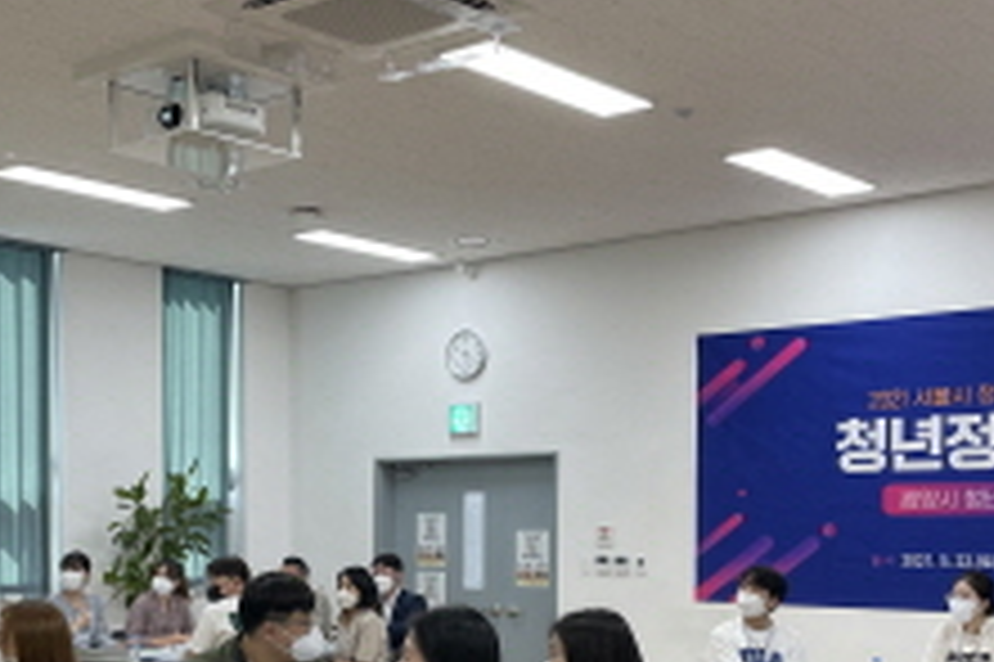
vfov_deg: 24.1
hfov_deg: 36.0
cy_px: 543
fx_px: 1517
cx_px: 364
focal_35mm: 55
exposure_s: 1/120
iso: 100
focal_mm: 4.2
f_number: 1.6
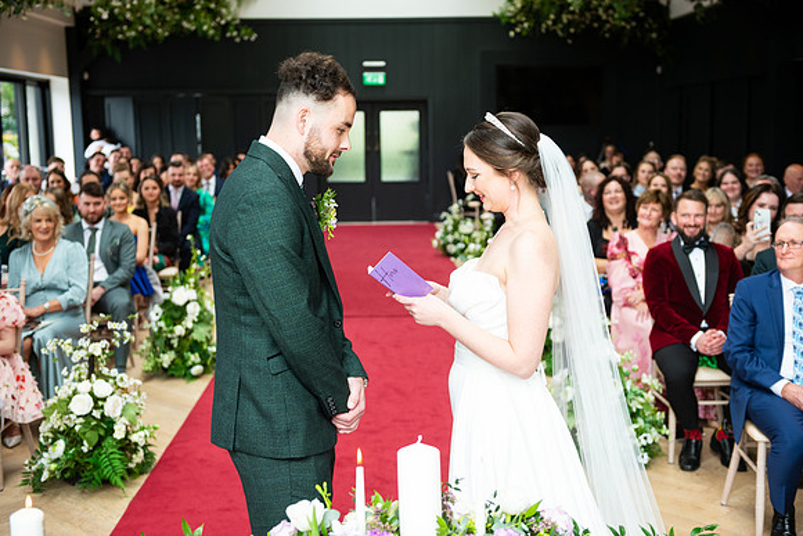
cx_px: 402
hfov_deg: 41.1
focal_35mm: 48
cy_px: 268
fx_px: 1071
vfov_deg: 28.1
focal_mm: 48
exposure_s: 1/200
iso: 400
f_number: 3.5
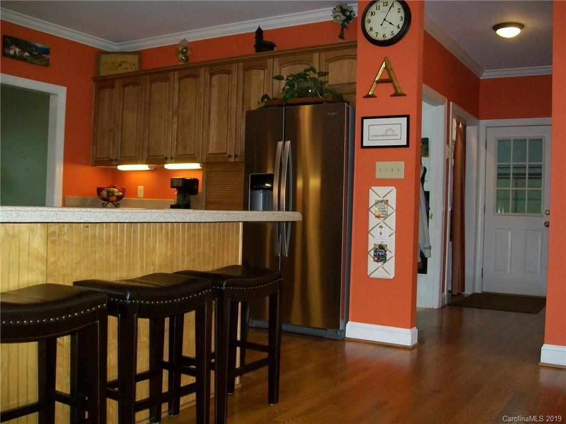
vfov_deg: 39.7
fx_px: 589
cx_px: 283
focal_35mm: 36
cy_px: 212
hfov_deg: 51.4
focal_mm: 6
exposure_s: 1/60
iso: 160
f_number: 2.7
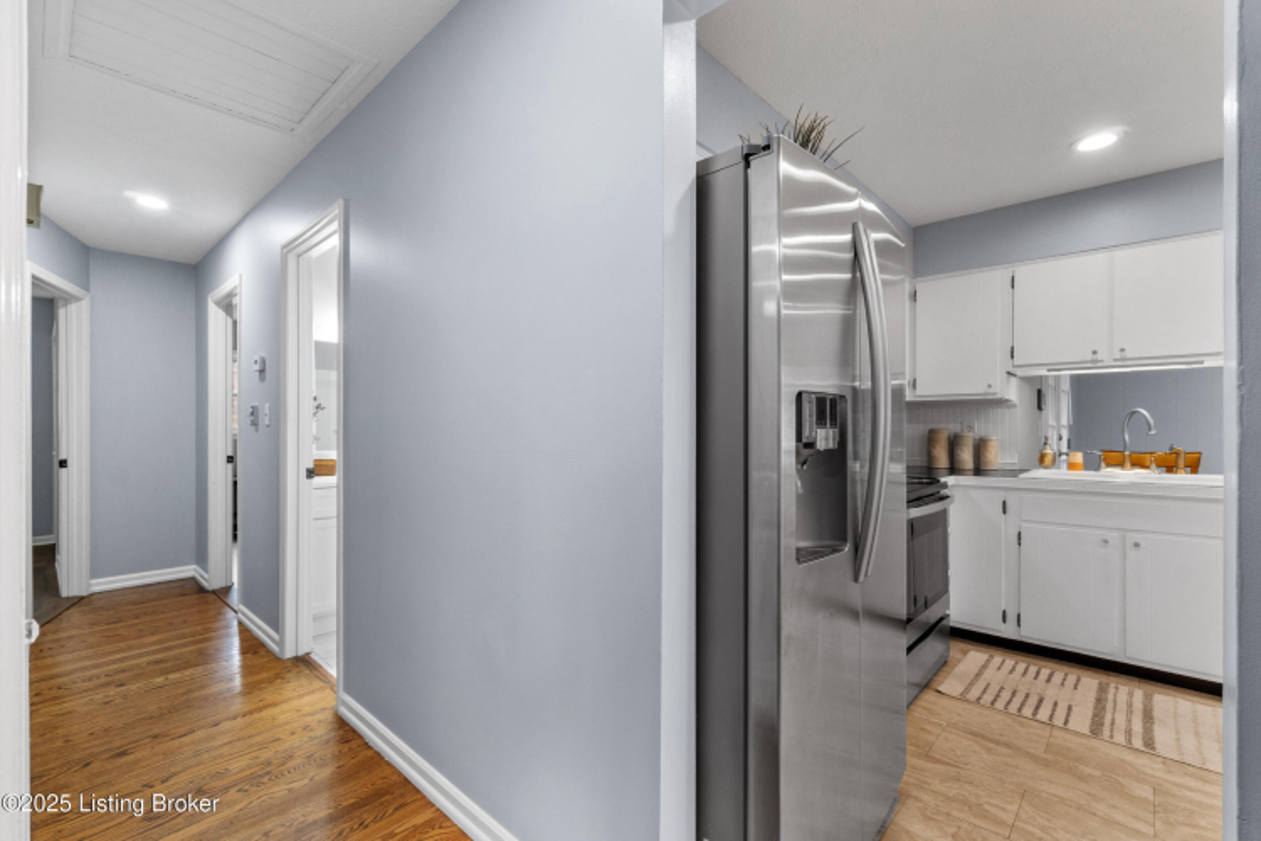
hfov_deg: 100.4
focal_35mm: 15
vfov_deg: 77.3
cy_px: 420
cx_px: 630
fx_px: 525
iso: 400
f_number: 10
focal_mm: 10
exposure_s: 1/2
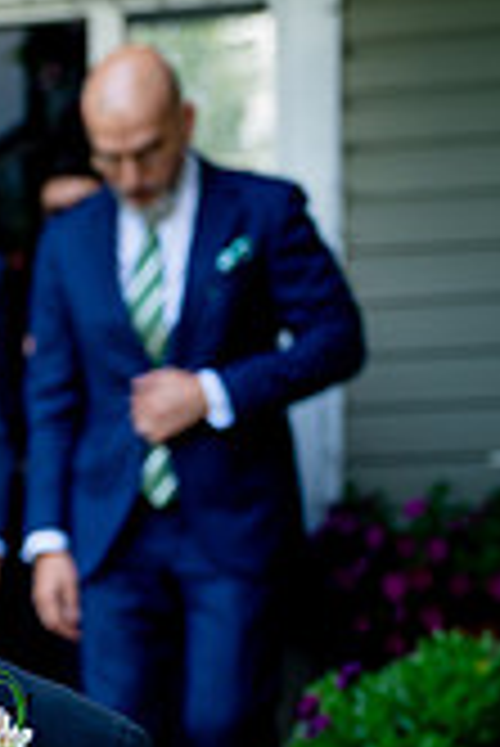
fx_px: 3201
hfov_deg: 8.5
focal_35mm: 154
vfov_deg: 13.0
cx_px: -459
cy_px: 853
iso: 200
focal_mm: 44
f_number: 2
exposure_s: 1/400
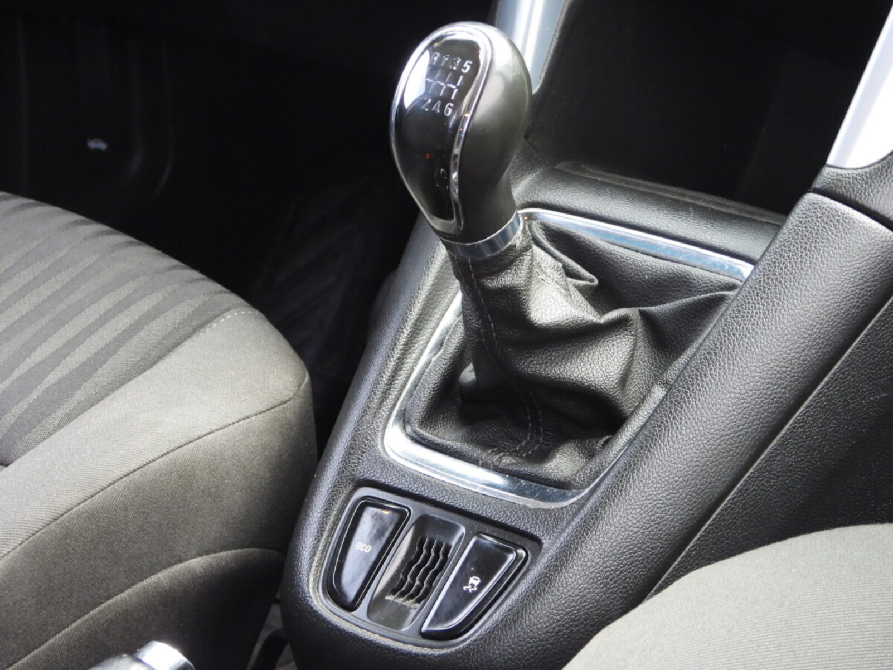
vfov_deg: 12.9
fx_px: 2967
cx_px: 446
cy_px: 335
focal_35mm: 115
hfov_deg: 17.1
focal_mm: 20.7
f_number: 4
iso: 400
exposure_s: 1/40
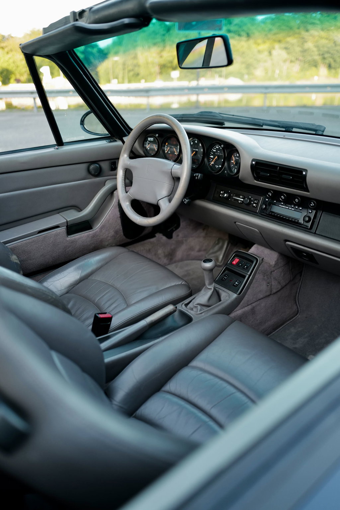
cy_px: 255
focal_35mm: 28
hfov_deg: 46.4
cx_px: 170
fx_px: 396
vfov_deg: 65.5
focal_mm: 28
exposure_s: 1/50
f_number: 1.7
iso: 100
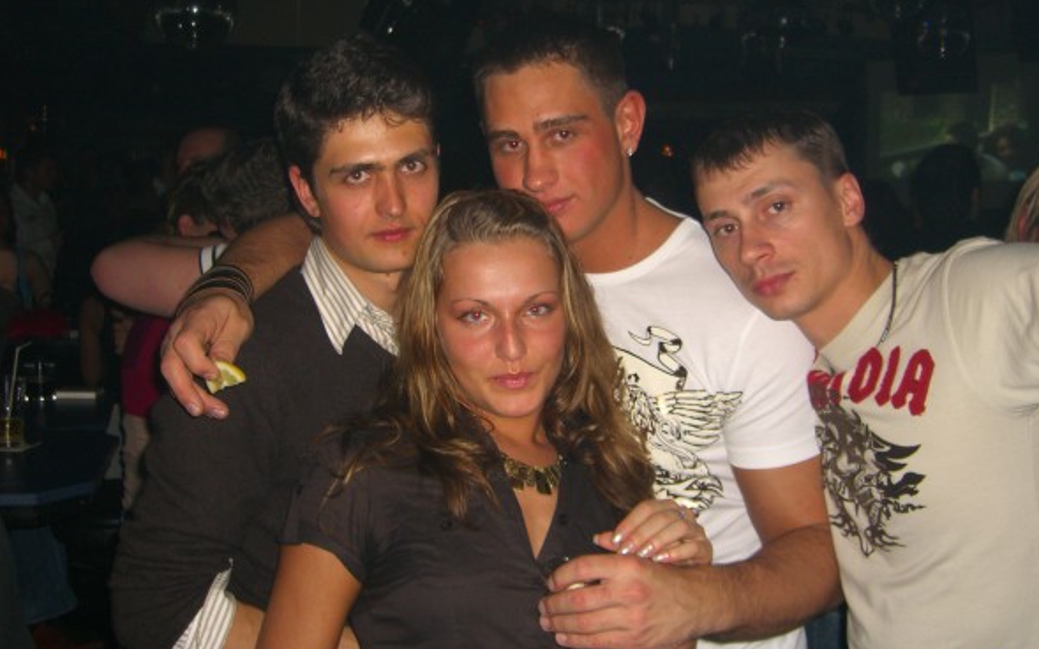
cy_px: 303
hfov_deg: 48.2
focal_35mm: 41
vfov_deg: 31.2
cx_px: 520
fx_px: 1161
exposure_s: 1/60
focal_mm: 7.9
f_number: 2.8
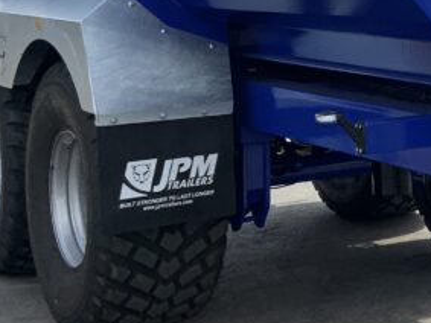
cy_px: -8
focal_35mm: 105
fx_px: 1307
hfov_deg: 17.6
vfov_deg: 13.9
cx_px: 547
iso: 16
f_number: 1.8
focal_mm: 3
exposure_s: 1/2141
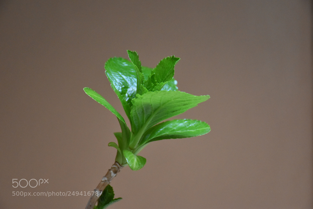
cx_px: 156
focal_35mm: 99
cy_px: 104
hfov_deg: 20.6
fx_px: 861
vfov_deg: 13.8
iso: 4000
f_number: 5.6
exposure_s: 1/160
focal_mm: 66
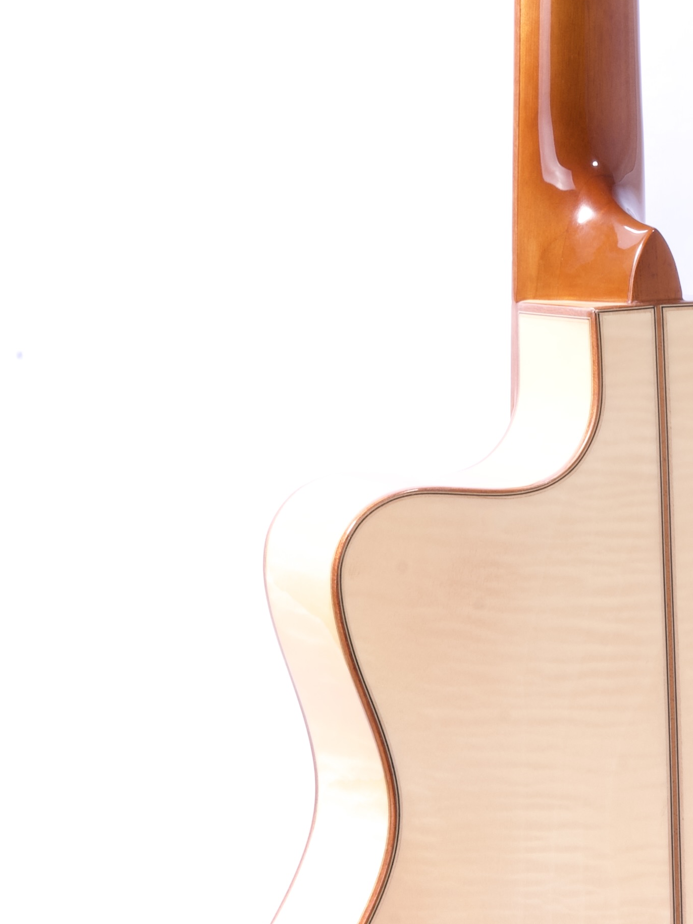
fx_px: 4992
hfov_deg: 7.9
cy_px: 263
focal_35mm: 187
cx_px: 647
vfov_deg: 10.6
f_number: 22
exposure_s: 1/50
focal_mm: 62
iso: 100
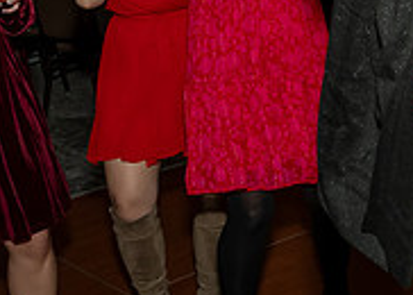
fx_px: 1044
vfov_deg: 15.9
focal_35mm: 89
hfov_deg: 20.7
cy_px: 38
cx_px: 508
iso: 1000
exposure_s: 1/250
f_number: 7.1
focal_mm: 17
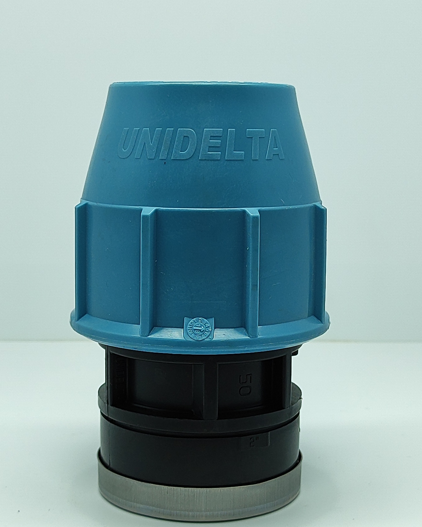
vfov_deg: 62.2
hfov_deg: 51.5
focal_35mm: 28
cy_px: 278
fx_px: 437
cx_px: 201
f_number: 1.89
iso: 200
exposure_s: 1/250
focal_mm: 5.89
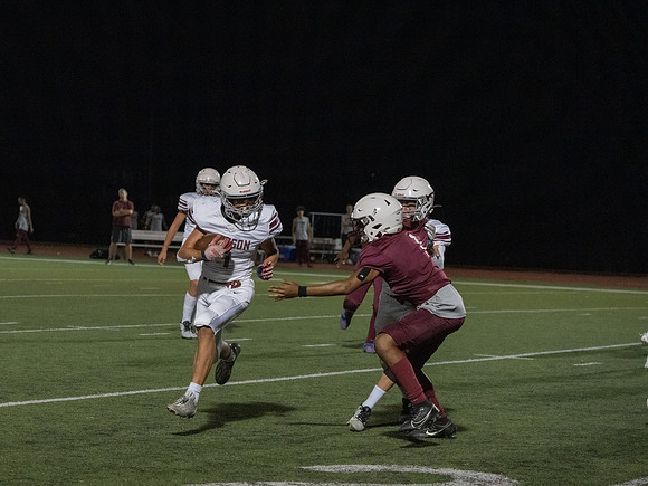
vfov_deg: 11.6
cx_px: 217
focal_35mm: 128
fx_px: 2394
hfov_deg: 15.4
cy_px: 287
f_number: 5.6
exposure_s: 1/1000
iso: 12800
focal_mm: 100
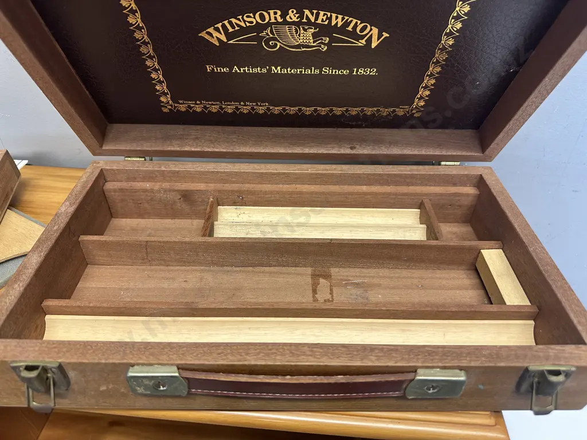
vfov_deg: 56.8
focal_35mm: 24
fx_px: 407
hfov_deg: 71.6
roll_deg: -1.2
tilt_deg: -37.5
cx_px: 294
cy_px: 220
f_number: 1.78
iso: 200
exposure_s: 1/100
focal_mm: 6.86
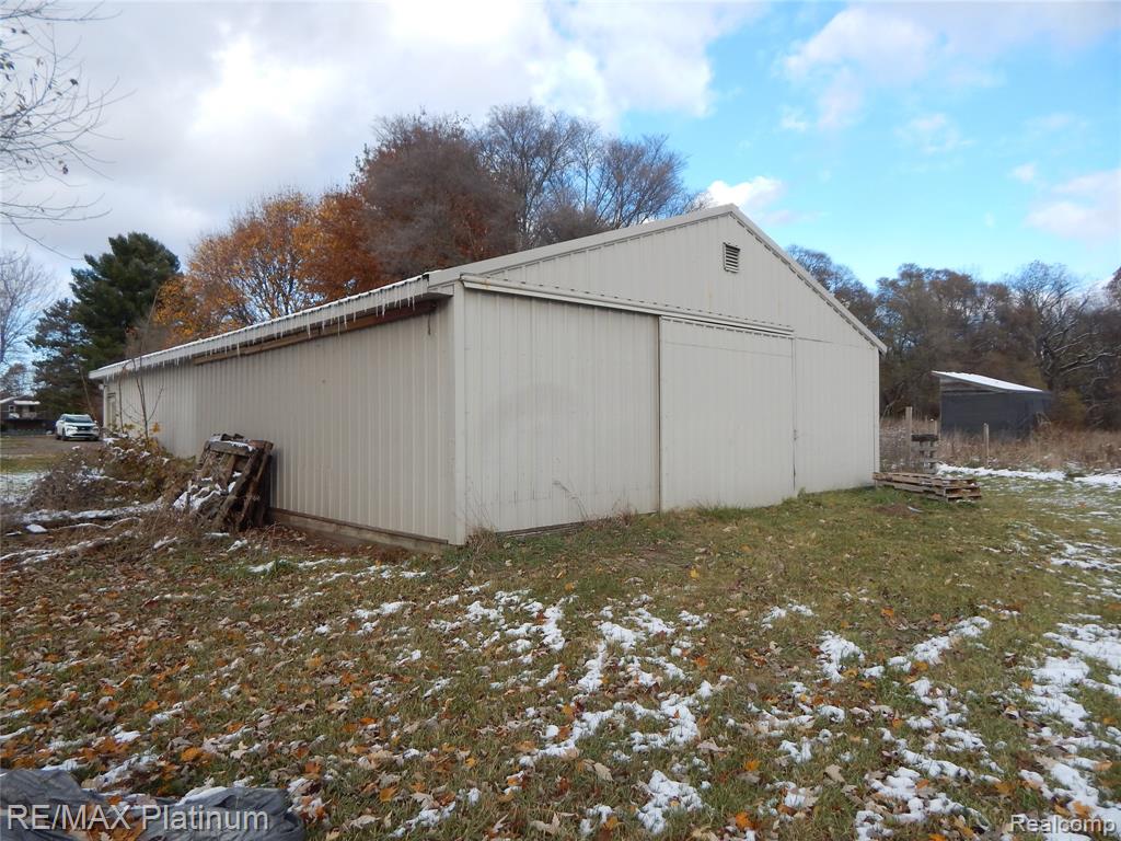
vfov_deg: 61.1
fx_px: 712
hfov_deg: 76.4
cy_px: 420
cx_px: 560
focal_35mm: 22
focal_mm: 4
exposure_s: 1/640
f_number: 3
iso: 125
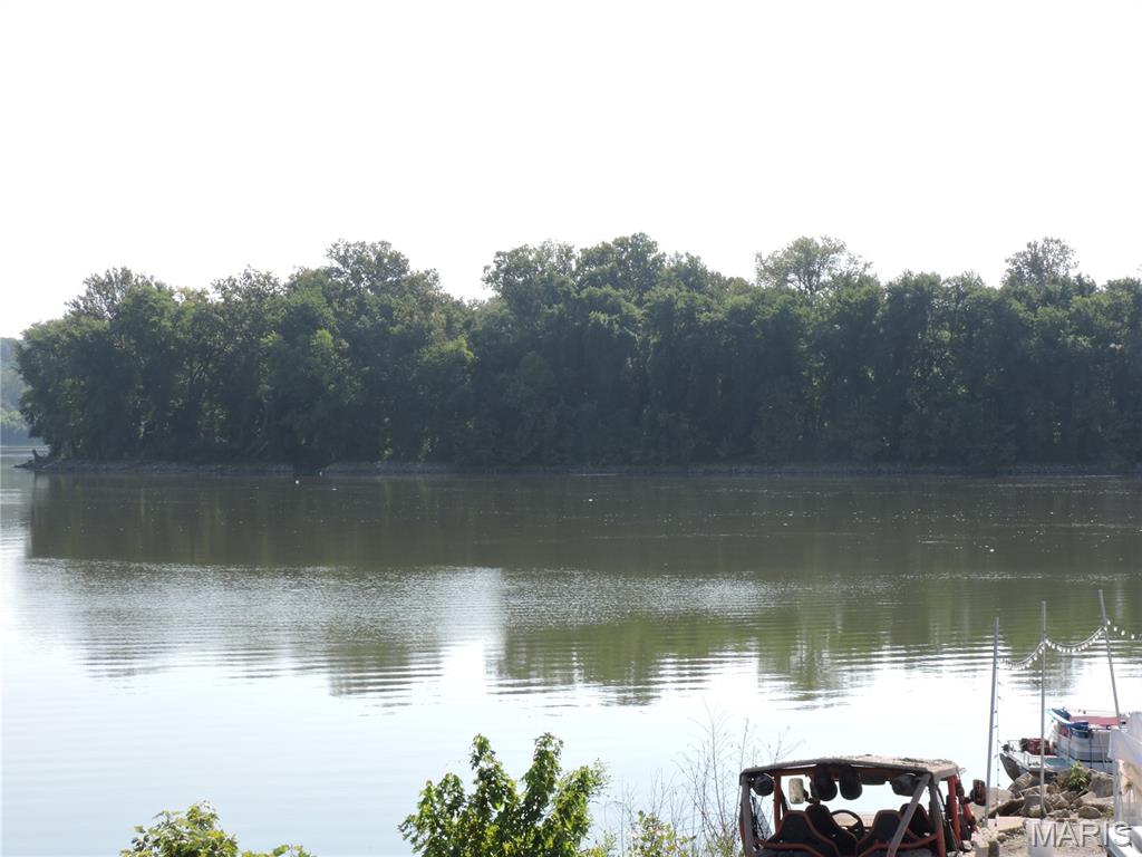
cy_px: 428
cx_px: 571
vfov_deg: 21.0
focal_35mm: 70
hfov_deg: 27.8
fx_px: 2309
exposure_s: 1/160
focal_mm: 12.5
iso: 100
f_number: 7.6
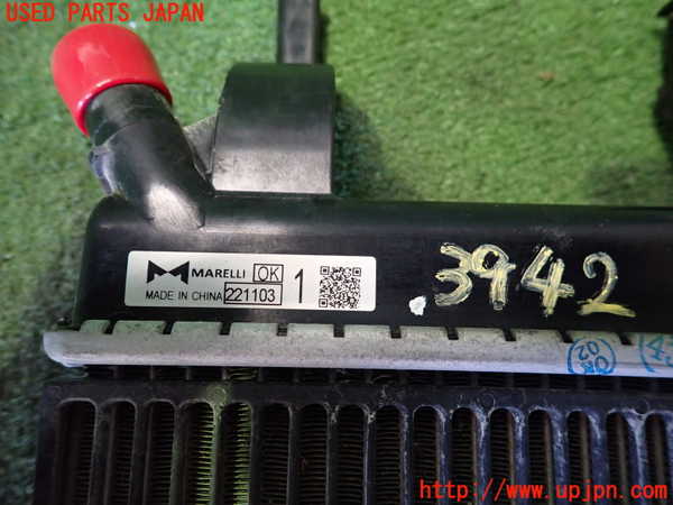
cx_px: 336
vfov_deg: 54.9
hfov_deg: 69.4
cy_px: 252
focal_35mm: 25
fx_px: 486
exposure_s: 1/30
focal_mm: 4.5
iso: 800
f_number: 2
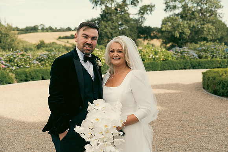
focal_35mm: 48
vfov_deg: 28.1
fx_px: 304
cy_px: 76
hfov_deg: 41.1
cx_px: 114
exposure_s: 1/640
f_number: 3.5
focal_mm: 48
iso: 50
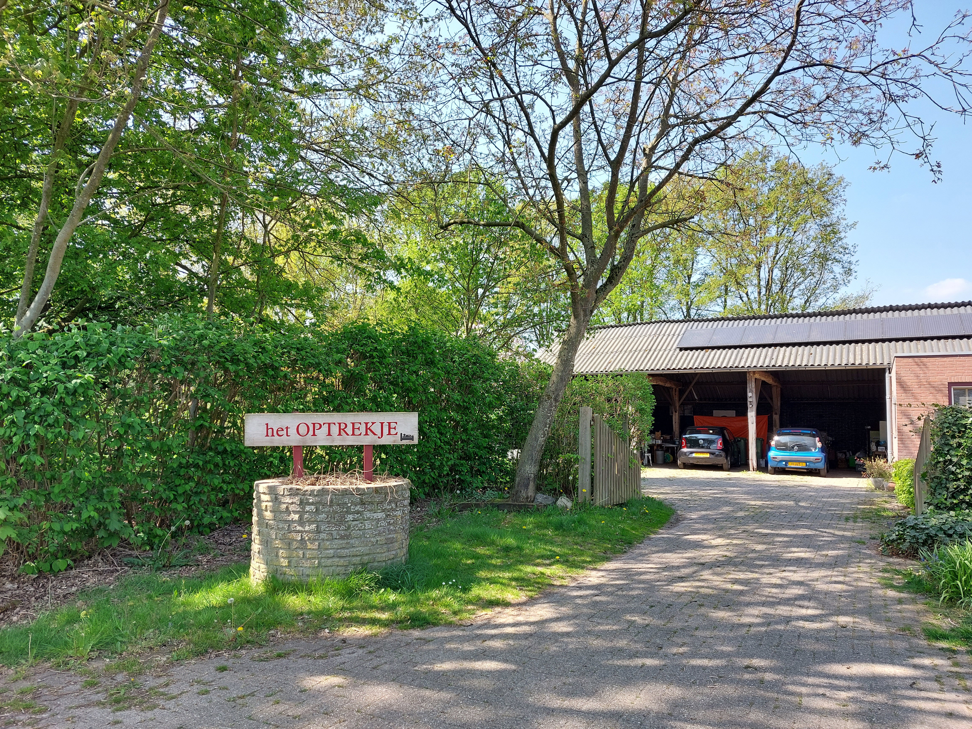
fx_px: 674
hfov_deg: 71.6
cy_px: 364
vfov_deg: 56.8
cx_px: 486
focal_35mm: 24
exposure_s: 1/210
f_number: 1.8
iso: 25
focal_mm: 5.23
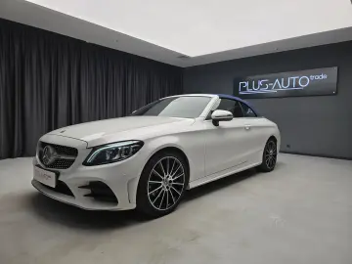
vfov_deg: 58.9
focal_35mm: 23
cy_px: 132
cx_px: 176
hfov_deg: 73.9
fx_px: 234
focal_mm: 6.3
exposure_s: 1/75.1
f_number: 1.7
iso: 16
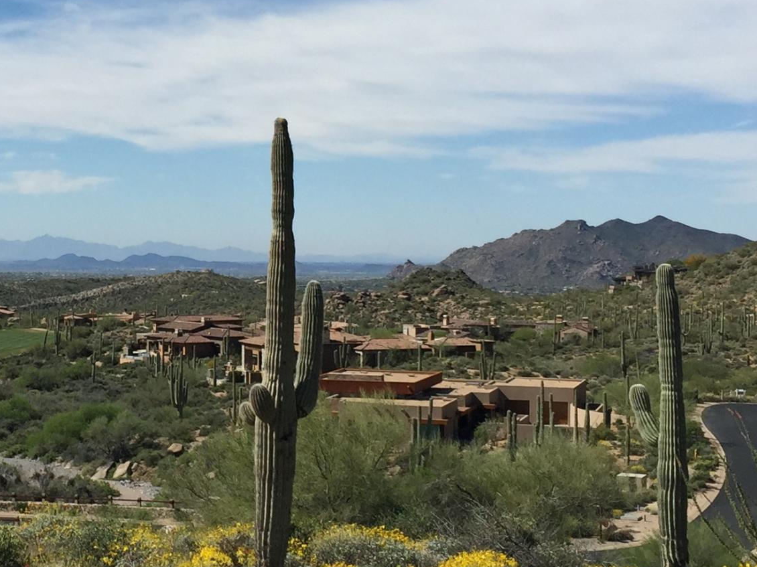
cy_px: 232
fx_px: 1684
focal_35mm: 77
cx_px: 133
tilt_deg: +0.4
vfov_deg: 19.1
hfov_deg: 24.9
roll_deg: -0.6
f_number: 2.2
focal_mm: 4.15
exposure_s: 1/3597
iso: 32
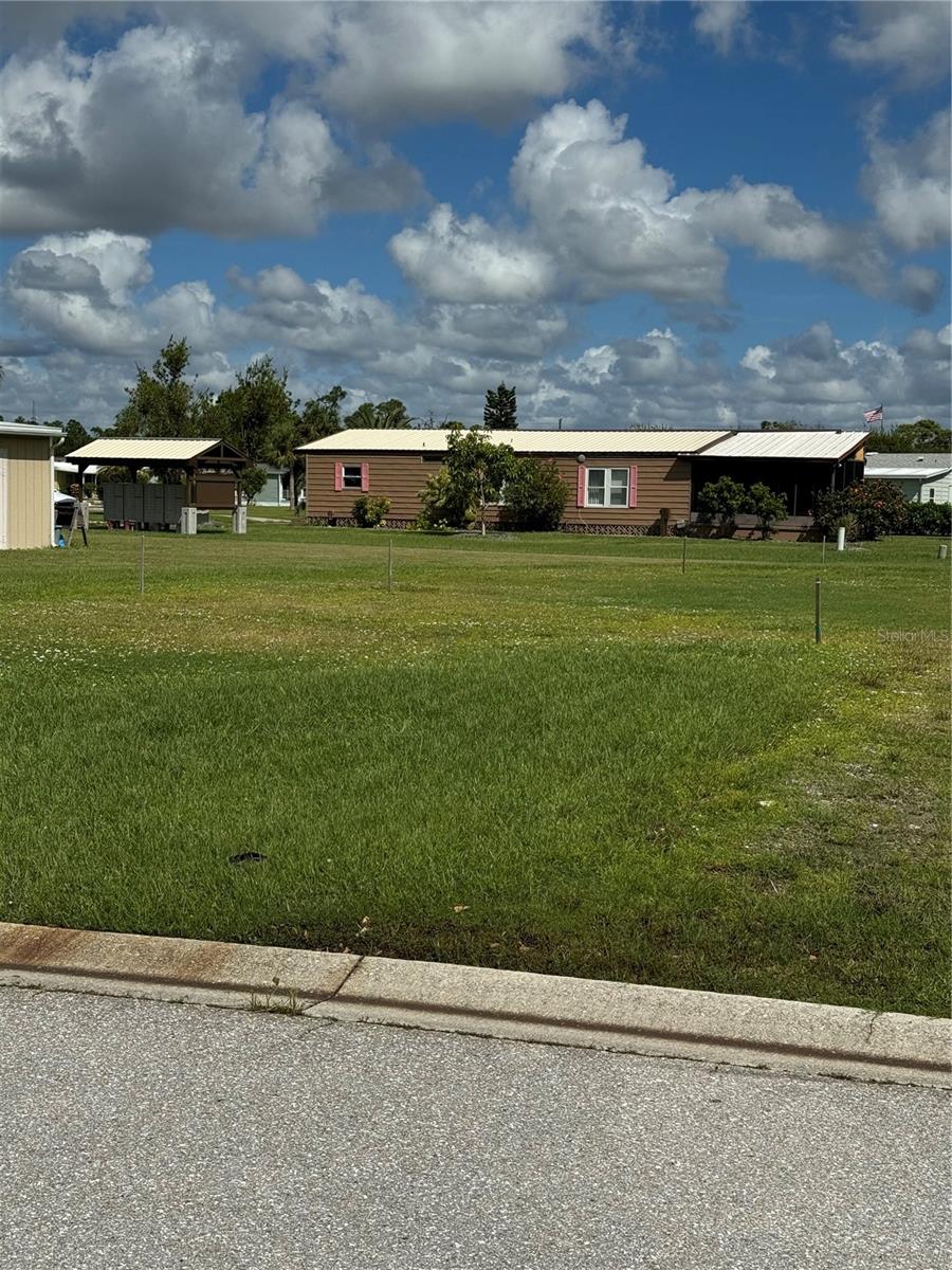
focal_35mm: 48
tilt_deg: -4.0
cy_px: 635
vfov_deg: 39.7
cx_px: 476
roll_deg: -0.3
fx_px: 1760
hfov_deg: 30.3
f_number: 1.78
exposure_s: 1/9009
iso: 64
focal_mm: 6.76
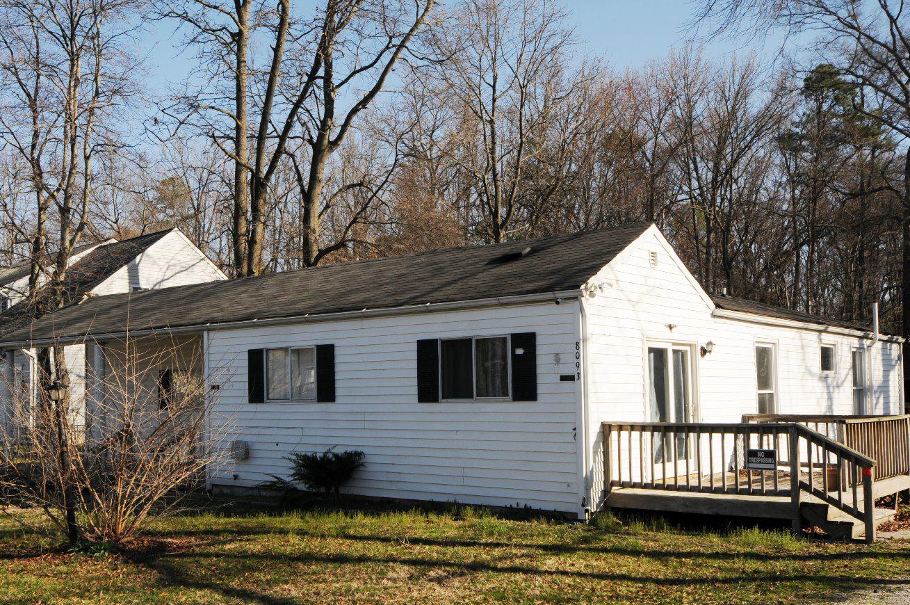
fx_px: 1010
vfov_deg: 33.3
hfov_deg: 48.2
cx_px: 367
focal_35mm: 40
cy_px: 353
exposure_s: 1/320
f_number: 9
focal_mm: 22
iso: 200
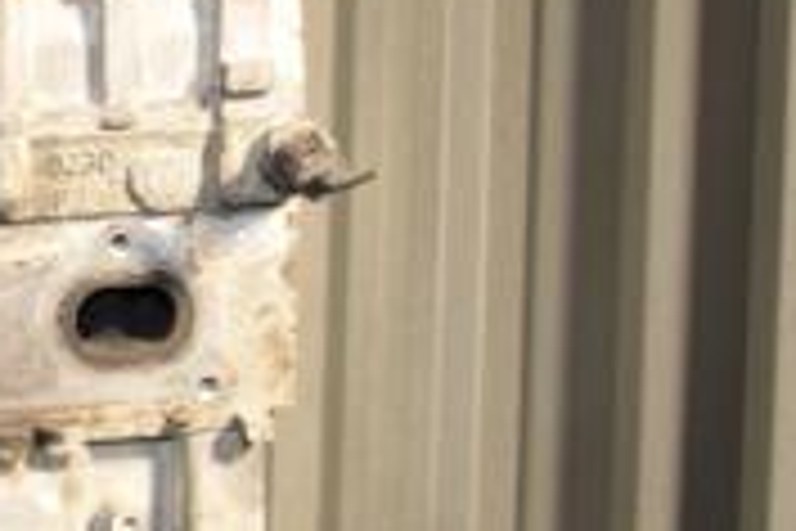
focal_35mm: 112
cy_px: 621
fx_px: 2476
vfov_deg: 12.0
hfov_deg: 17.0
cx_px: -283
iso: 800
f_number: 5
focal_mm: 22
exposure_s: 1/100
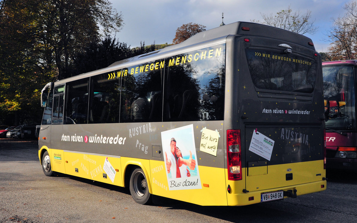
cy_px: 114
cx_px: 180
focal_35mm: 39
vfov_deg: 33.2
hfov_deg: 50.9
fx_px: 375
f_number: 4
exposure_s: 1/4000
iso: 500
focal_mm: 25
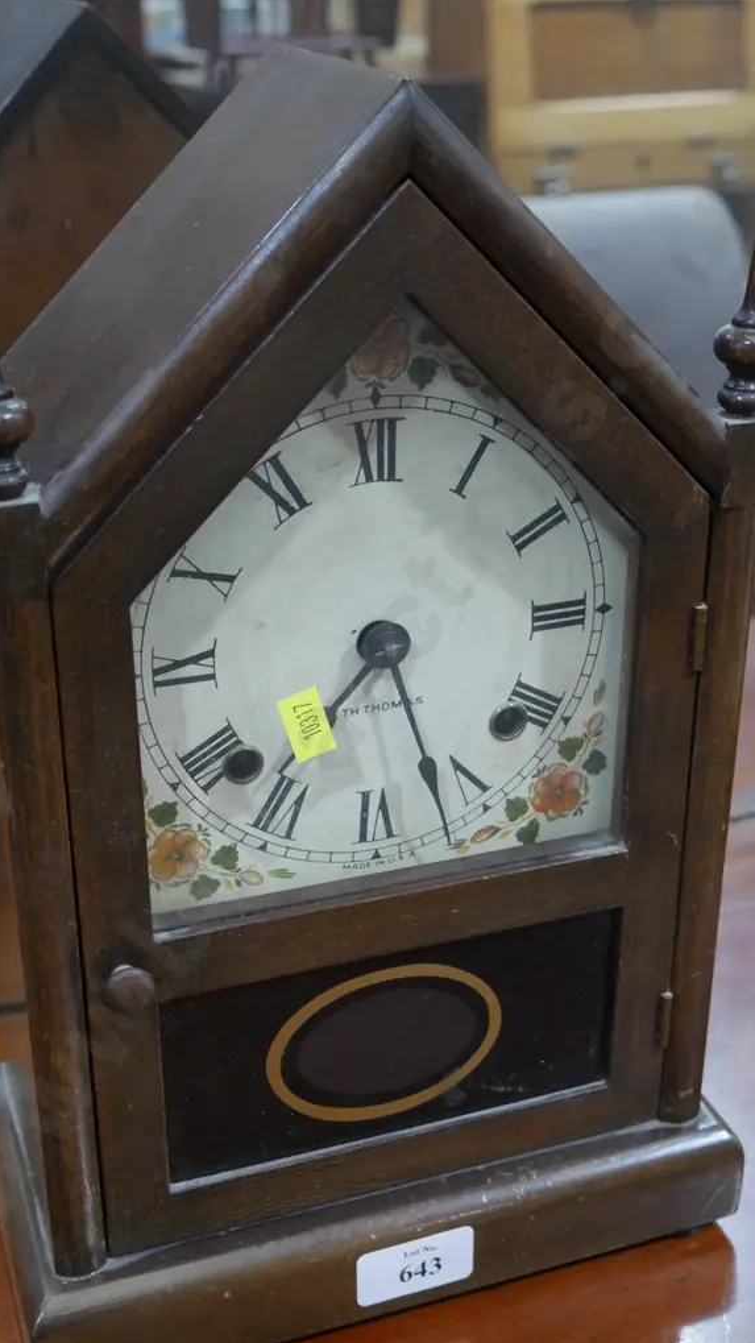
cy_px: 672
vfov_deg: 44.6
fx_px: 1638
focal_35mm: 46
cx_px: 376
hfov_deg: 26.0
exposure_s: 1/60
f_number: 4.6
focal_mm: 21
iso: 800
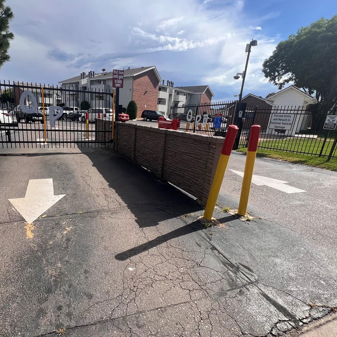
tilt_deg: -17.8
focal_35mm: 18
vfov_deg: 80.6
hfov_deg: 79.1
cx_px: 124
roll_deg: -3.1
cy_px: 182
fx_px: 198
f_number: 1.8
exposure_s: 1/943
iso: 32
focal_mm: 1.57
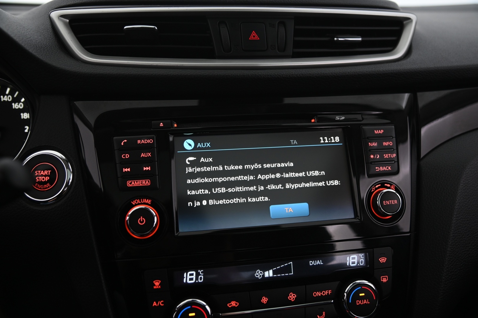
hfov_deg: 55.8
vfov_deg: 38.8
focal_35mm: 34
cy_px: 159
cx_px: 239
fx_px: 451
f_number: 4
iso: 1000
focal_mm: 34
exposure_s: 1/20
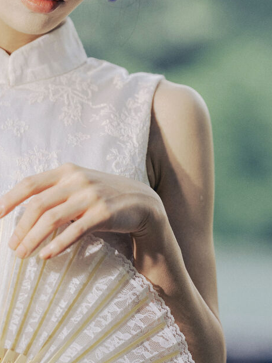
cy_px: 185
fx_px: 2358
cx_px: 35
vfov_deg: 8.8
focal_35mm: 225
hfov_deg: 6.6
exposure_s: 1/500
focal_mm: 110
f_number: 2.5
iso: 320
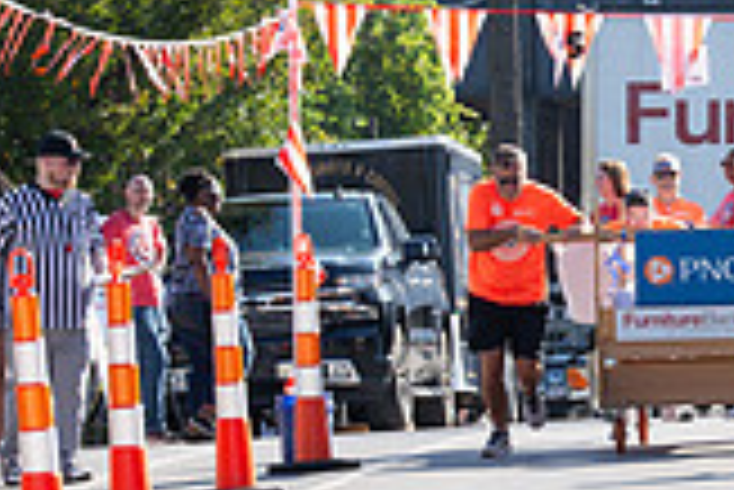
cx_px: 1063
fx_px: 8856
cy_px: 258
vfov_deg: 3.2
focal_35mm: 434
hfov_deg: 4.7
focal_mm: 122
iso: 200
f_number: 7.1
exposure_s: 1/250
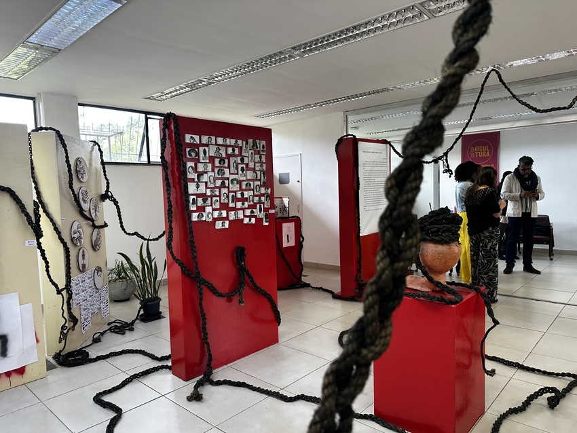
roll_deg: +1.9
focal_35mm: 24
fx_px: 400
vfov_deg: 56.8
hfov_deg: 71.6
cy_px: 216
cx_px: 288
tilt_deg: -4.5
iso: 160
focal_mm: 6.86
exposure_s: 1/120
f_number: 1.78
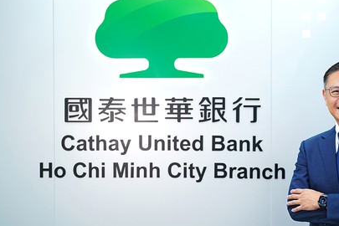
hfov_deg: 29.6
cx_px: 205
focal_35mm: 68
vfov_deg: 20.0
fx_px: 640
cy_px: 142
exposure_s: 1/200
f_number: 2.8
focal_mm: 43
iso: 800
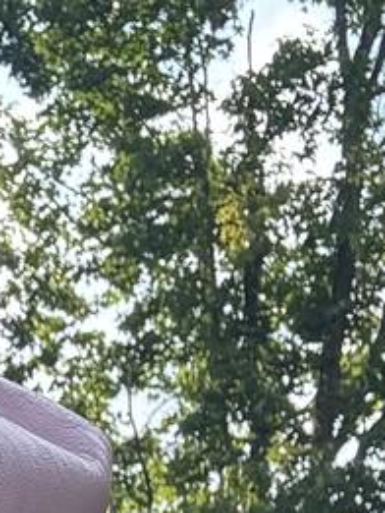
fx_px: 2178
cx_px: -405
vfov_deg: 12.6
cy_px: 818
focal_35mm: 147
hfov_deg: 9.4
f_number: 1.9
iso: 25
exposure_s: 1/172
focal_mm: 2.69
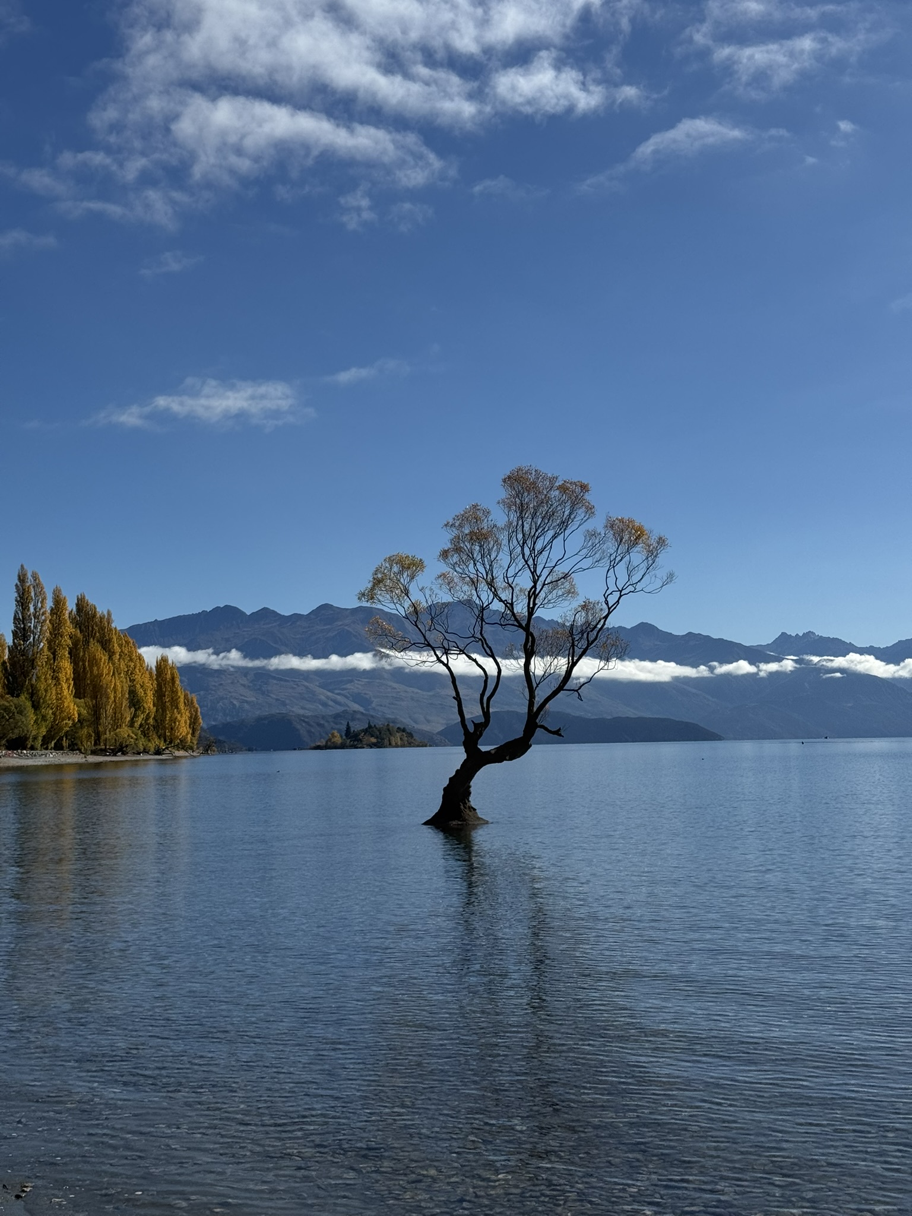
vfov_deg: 39.7
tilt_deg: +4.1
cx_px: 456
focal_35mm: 48
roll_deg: +1.7
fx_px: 1686
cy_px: 608
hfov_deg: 30.3
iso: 64
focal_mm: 6.76
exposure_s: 1/9009
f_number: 1.78
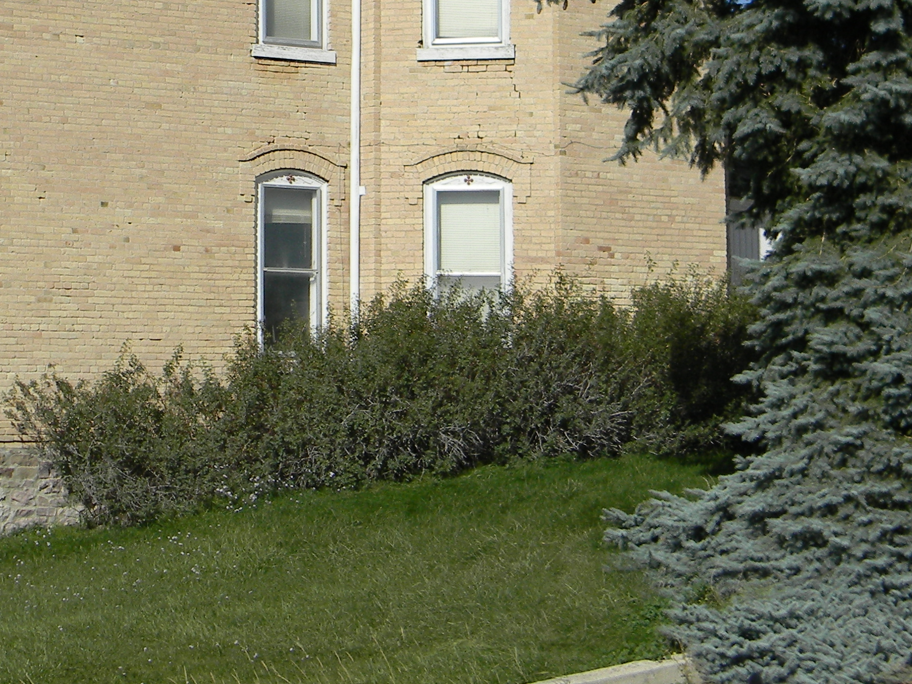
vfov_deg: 16.5
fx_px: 2318
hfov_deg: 22.0
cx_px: 190
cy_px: 56
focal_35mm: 88
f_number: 7.6
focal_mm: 7.3
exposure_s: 1/343
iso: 80
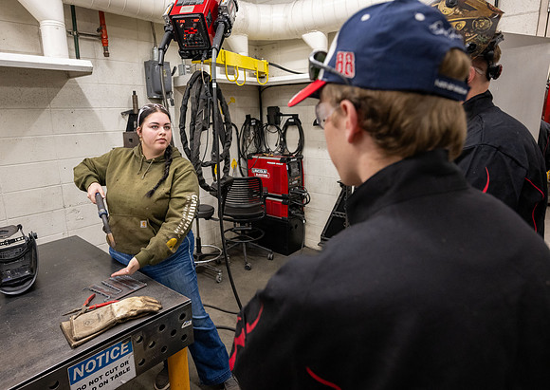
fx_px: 341
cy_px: 195
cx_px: 258
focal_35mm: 22
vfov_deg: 59.5
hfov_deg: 77.7
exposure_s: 1/200
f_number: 4
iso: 2000
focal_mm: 21
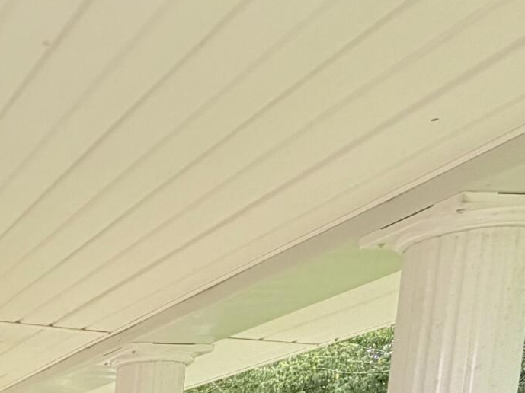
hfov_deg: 22.9
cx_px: -340
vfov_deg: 19.4
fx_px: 925
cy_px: 660
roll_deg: +0.4
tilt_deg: -7.3
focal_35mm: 61
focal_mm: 2.22
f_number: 2.2
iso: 50
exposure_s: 1/229
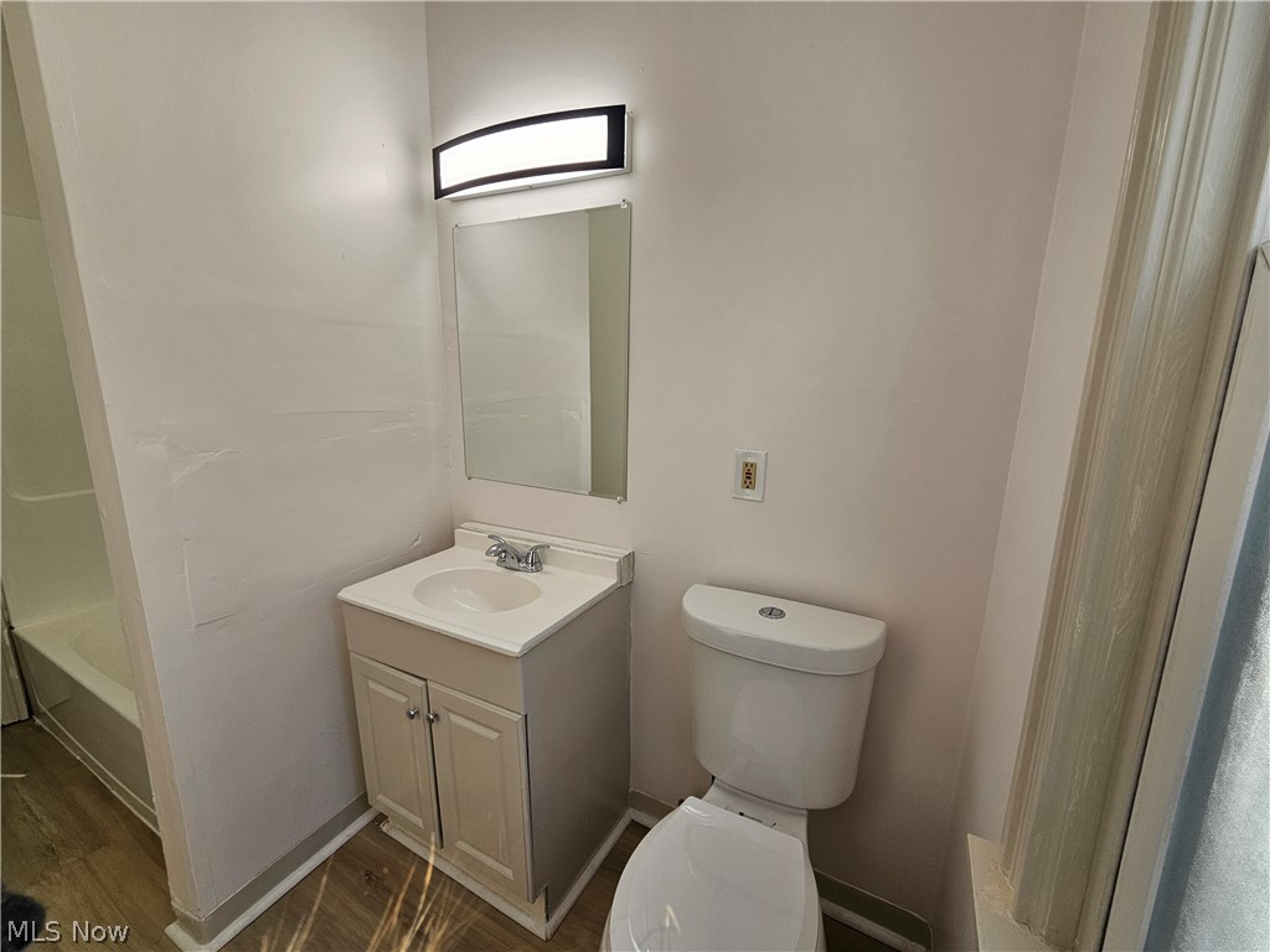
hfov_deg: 106.2
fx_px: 477
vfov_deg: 89.9
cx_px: 635
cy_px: 476
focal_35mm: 13
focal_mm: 2.2
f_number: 2.2
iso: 64
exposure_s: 1/120
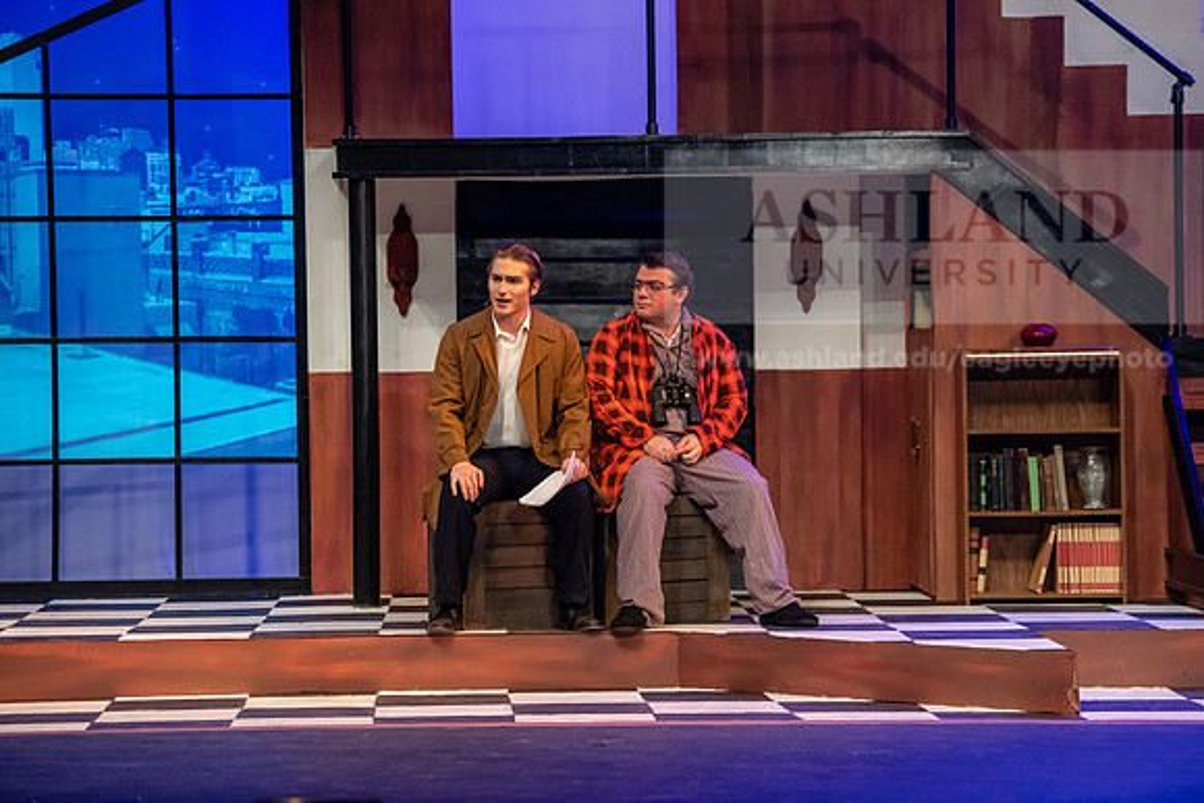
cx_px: 602
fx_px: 4349
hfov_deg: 15.8
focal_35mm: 130
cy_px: 402
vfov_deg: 10.6
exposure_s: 1/200
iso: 4000
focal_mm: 130
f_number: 3.2
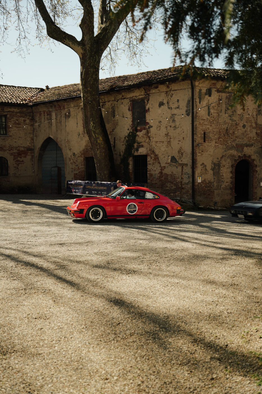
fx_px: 393
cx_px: 131
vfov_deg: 53.1
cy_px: 197
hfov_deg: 36.9
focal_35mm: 36
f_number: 2.8
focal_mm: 36
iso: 100
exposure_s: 1/500
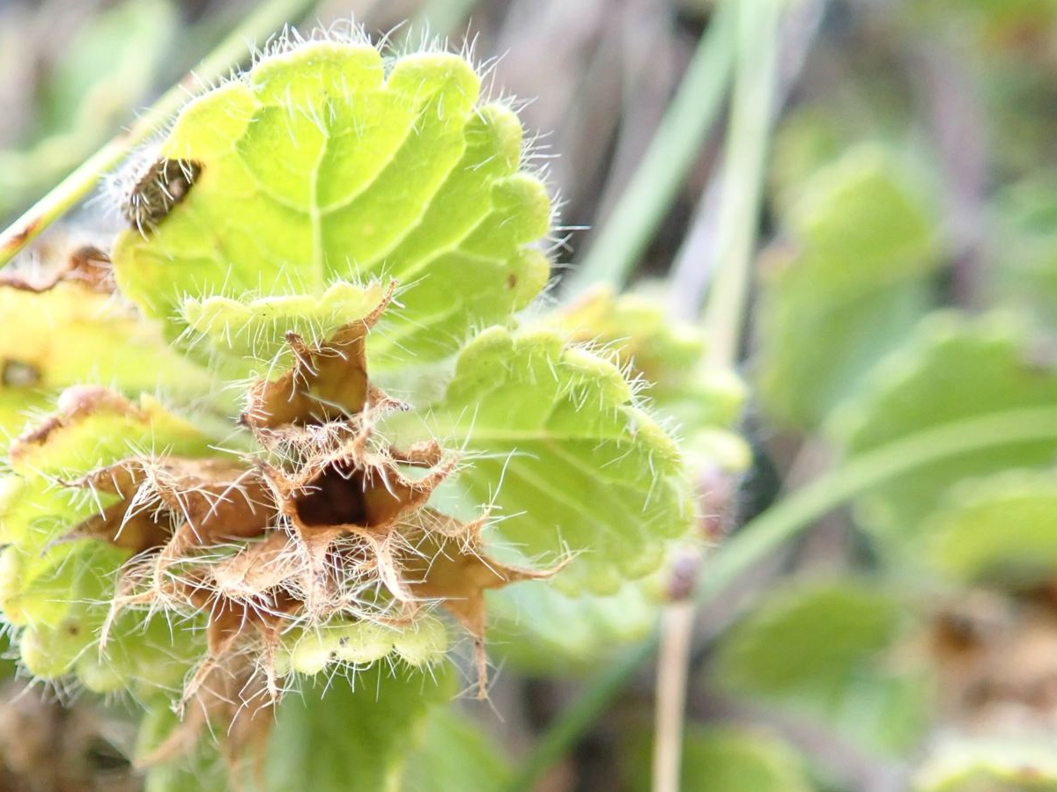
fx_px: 1527
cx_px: 350
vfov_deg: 28.7
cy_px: 589
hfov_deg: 37.8
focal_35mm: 50
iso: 500
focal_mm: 5.5
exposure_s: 1/125
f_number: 2.3
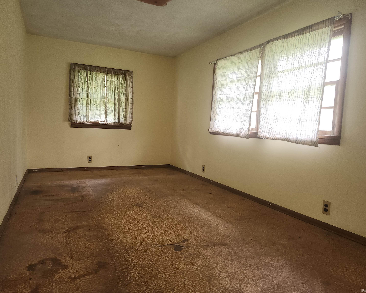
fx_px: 260
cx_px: 176
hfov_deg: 70.3
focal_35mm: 24
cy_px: 146
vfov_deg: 58.8
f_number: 1.8
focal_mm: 5.54
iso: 100
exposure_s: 1/40
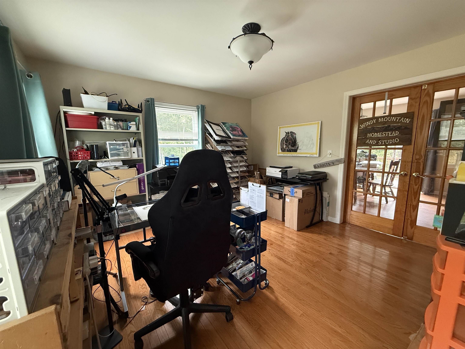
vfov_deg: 85.7
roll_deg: +0.9
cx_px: 232
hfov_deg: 102.1
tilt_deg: -7.8
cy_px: 174
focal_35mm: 14
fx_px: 188
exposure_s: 1/60
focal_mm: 2.22
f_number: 2.2
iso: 640
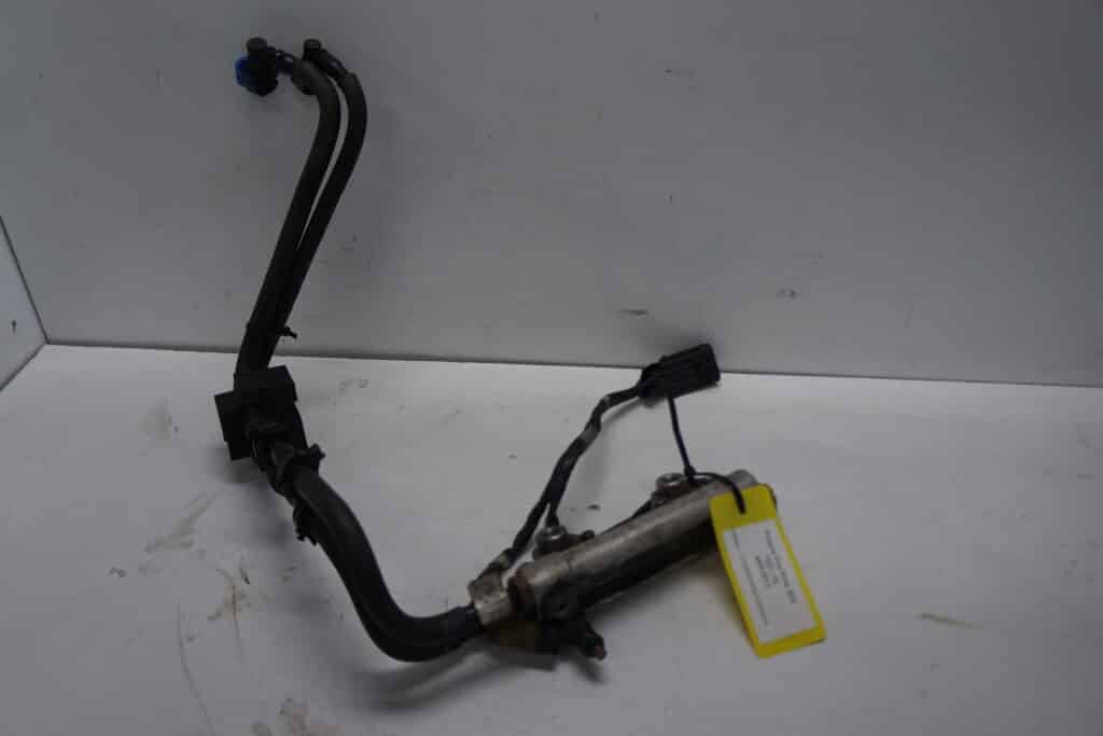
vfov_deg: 47.9
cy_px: 368
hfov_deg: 67.4
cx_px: 552
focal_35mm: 27
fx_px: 827
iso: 100
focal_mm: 18
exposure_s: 1/160
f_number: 3.5
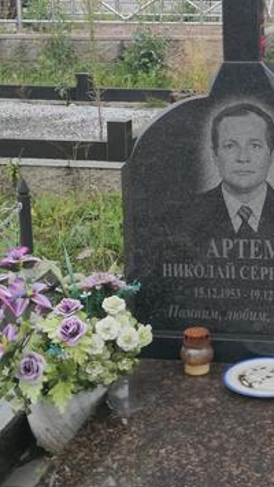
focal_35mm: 68
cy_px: 140
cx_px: 274
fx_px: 879
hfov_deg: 17.3
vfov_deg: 30.6
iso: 50
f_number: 1.6
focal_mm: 3.95
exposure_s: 1/459
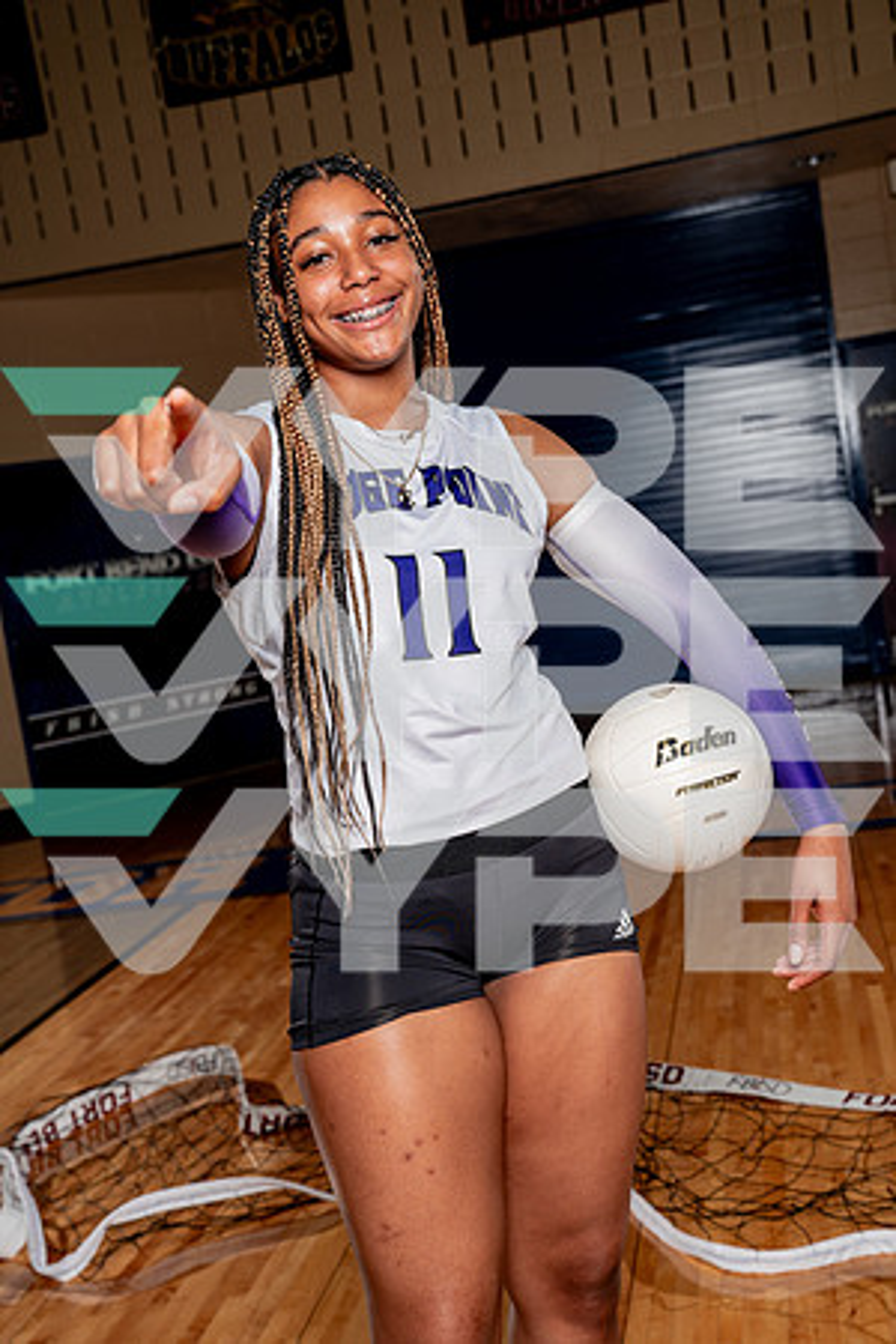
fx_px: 1643
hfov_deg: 30.5
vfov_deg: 44.5
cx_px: 448
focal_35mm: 44
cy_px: 672
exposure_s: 1/250
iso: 200
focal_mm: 44
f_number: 5.6
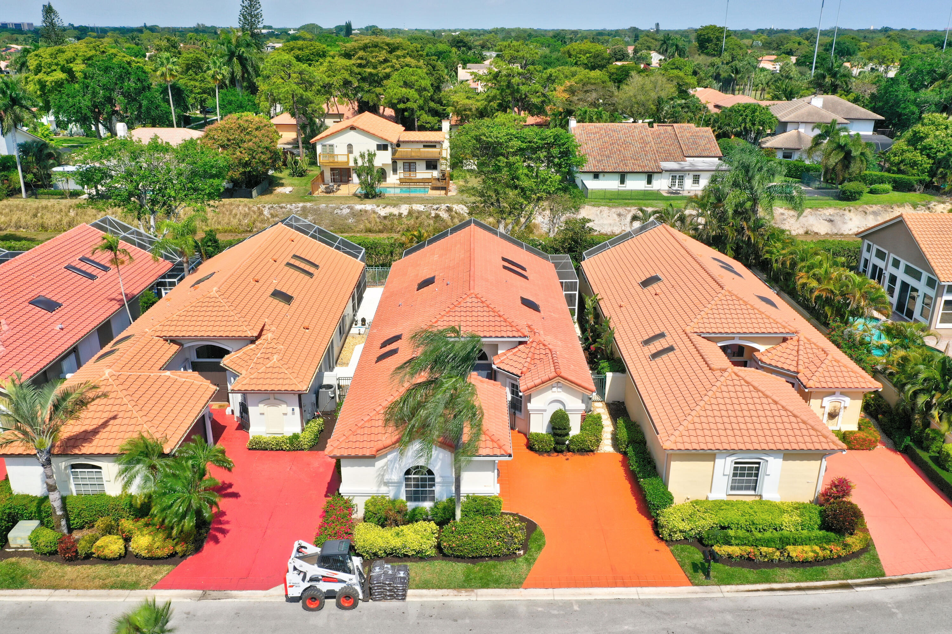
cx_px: 476
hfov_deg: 65.5
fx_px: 740
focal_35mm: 28
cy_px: 317
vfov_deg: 46.4
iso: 100
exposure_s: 1/800
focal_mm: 10.3
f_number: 7.1
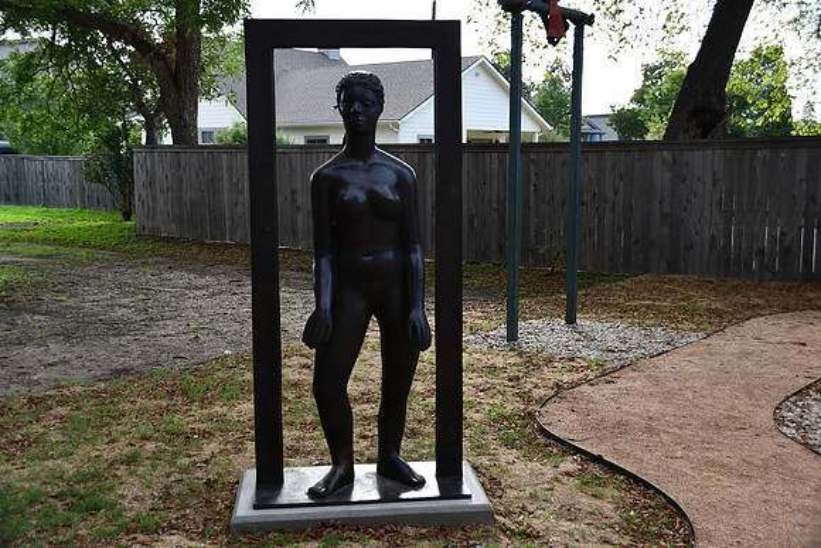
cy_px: 274
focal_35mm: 39
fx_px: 890
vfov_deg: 34.2
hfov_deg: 49.5
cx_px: 410
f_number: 5.6
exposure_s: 1/250
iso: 200
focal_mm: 26
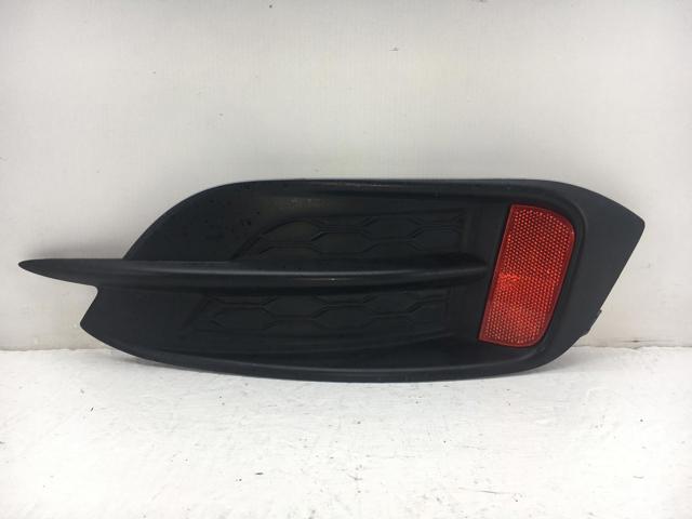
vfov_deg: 48.2
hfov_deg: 61.7
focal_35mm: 29
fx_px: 580
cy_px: 260
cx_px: 346
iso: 25
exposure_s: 1/239
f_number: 2.2
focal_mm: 4.15
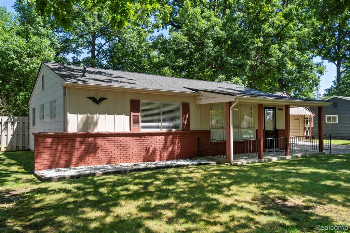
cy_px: 116
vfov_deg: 44.9
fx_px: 282
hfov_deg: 63.7
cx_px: 175
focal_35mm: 29
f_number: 4
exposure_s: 1/200
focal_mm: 29
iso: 100
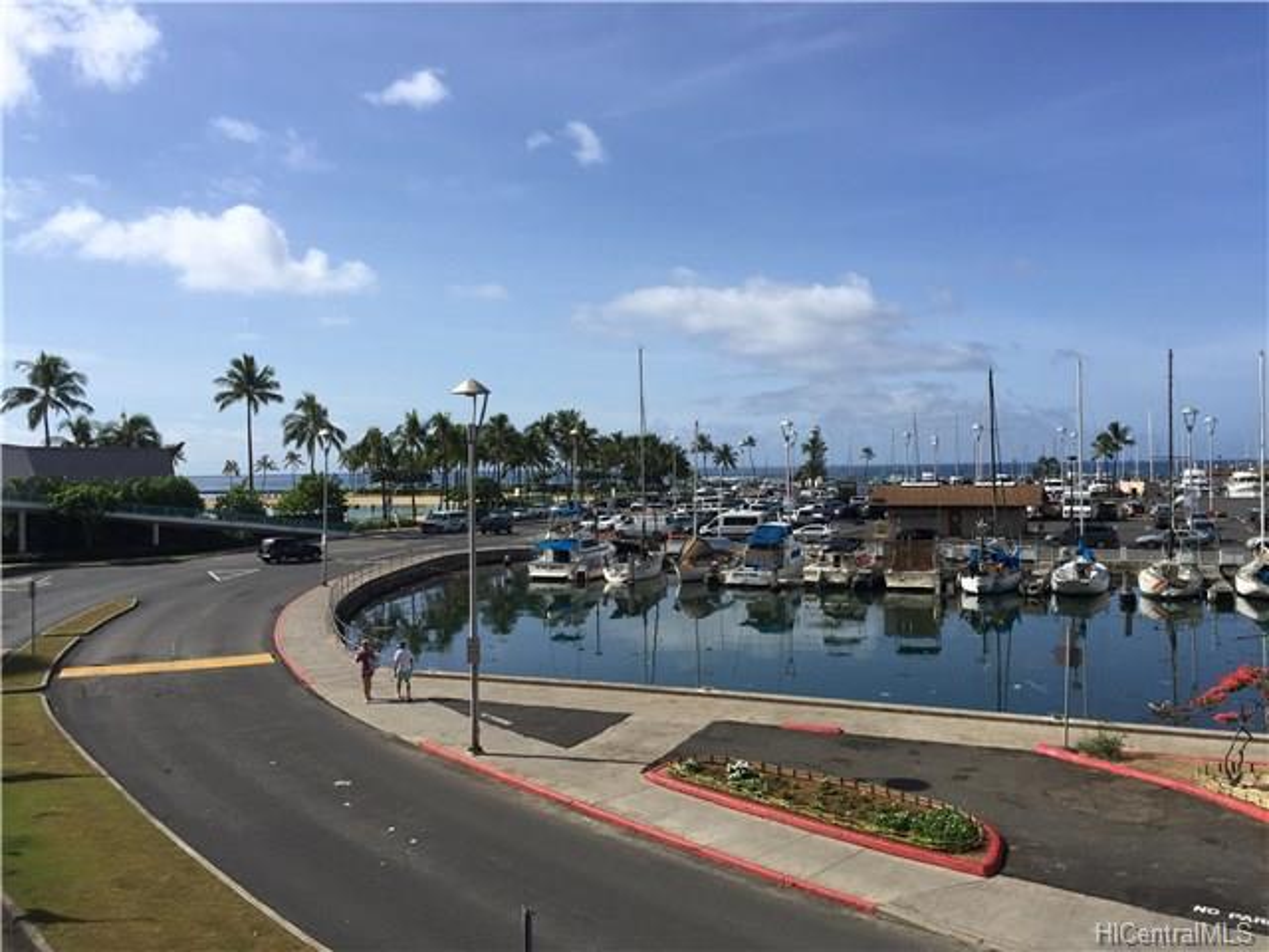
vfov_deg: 48.2
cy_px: 476
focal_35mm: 29
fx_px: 1063
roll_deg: +0.9
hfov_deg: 61.7
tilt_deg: +0.9
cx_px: 634
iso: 32
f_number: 2.2
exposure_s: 1/2825
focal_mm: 4.15
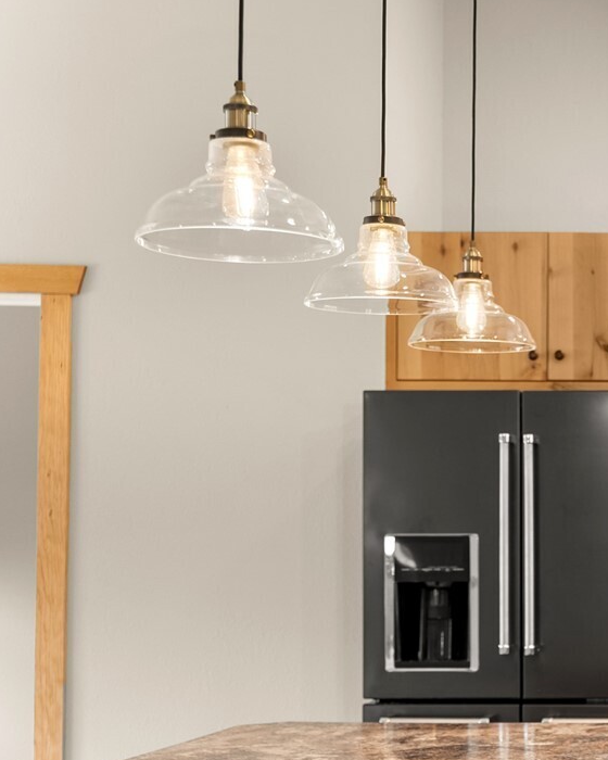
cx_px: 901
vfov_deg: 24.8
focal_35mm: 76
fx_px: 1718
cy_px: 522
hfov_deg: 18.0
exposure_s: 1/15
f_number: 2.8
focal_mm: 33.6
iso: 400
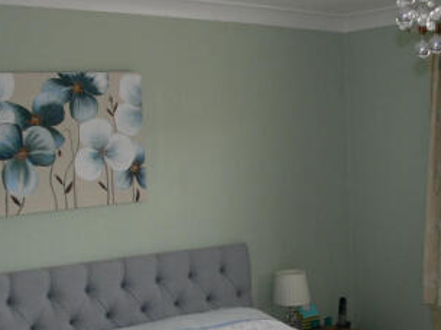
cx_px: 332
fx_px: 853
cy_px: 292
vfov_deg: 21.4
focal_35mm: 67
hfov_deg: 28.6
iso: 80
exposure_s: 1/50
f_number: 3.2
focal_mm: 7.4
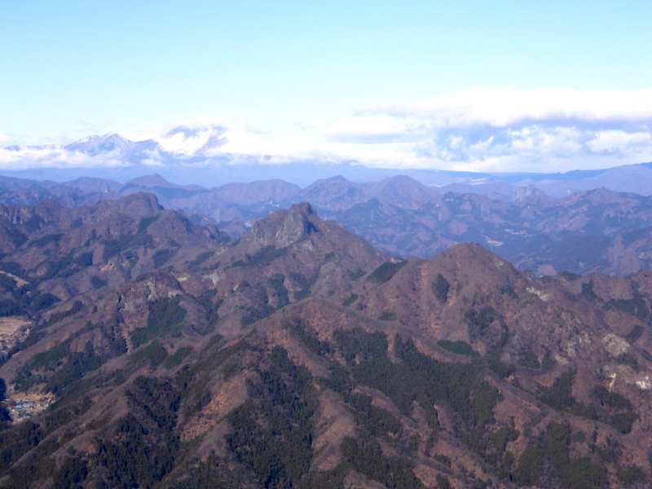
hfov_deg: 25.3
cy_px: 244
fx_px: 1450
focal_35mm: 77
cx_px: 326
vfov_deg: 19.1
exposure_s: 1/400
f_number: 5.8
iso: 80
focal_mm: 13.7
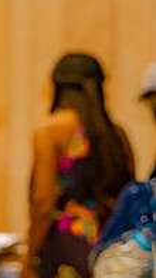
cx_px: -254
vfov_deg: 11.4
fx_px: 1392
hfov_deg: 6.1
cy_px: 191
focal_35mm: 189
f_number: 3.2
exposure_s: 1/125
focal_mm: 41
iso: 900
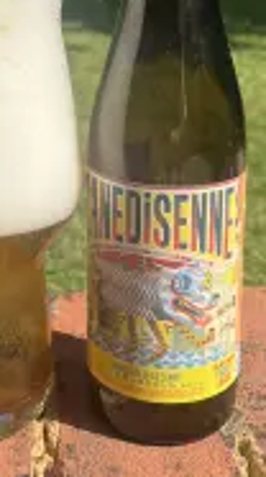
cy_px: 64
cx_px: 77
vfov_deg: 32.9
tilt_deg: -10.4
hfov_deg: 19.5
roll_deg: +1.0
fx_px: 768
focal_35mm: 61
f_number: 1.6
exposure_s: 1/3215
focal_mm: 5.1
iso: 50
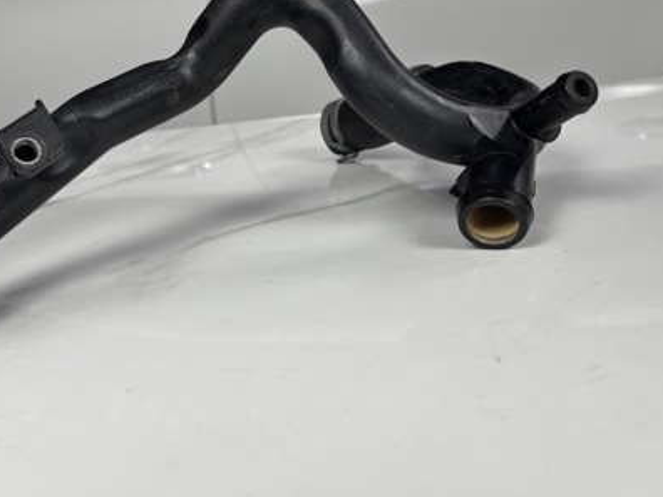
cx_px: 246
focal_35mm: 42
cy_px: 208
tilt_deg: -14.9
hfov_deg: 44.4
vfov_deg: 34.3
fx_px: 804
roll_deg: +7.6
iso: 32
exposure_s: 1/102
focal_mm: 5.96
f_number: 1.6
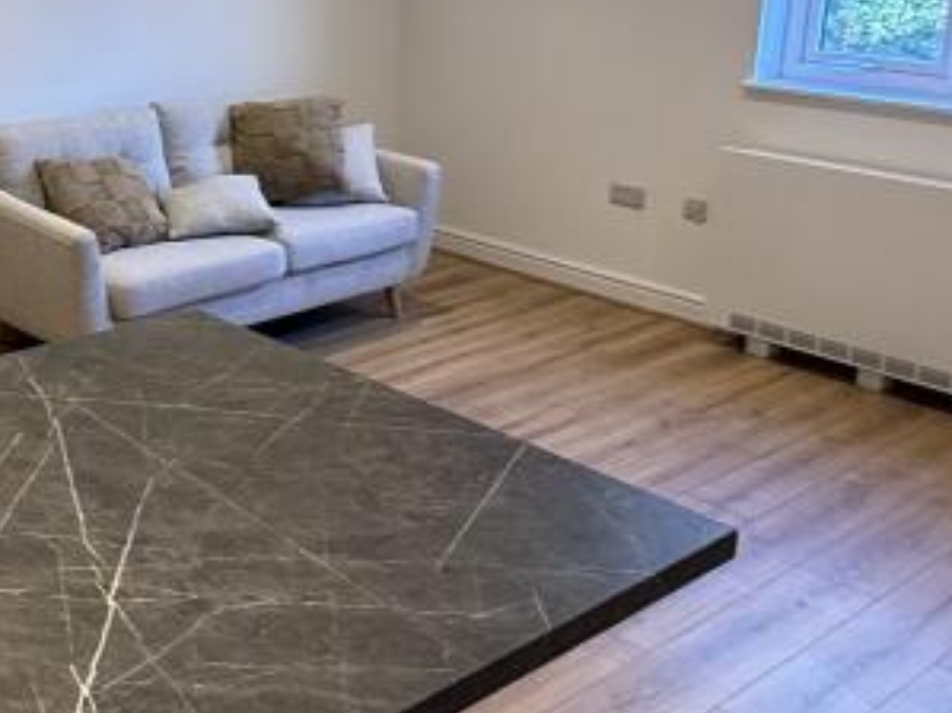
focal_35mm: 48
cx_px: 146
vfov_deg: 29.9
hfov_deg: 37.7
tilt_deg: -13.8
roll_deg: +1.9
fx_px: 1320
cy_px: 204
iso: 160
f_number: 2.2
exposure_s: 1/100
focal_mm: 2.22
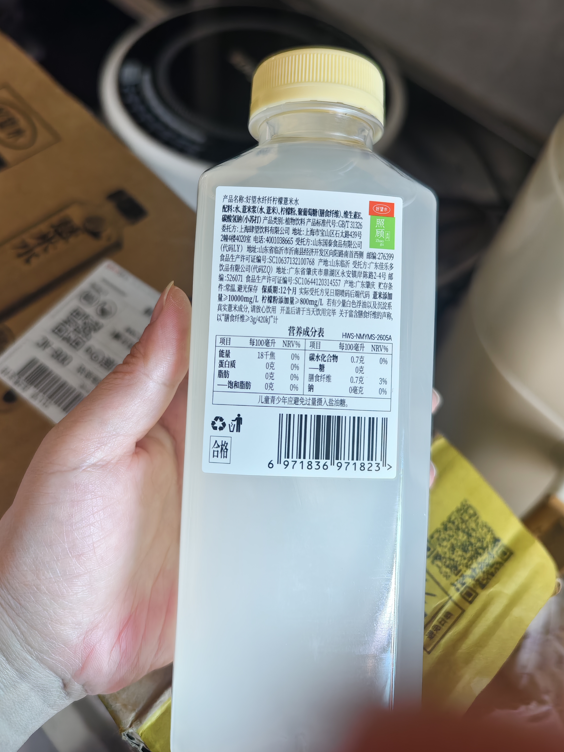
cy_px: 318
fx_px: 608
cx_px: 284
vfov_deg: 63.1
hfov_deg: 49.7
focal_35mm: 28
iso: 338
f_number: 1.75
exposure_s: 1/100
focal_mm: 8.67
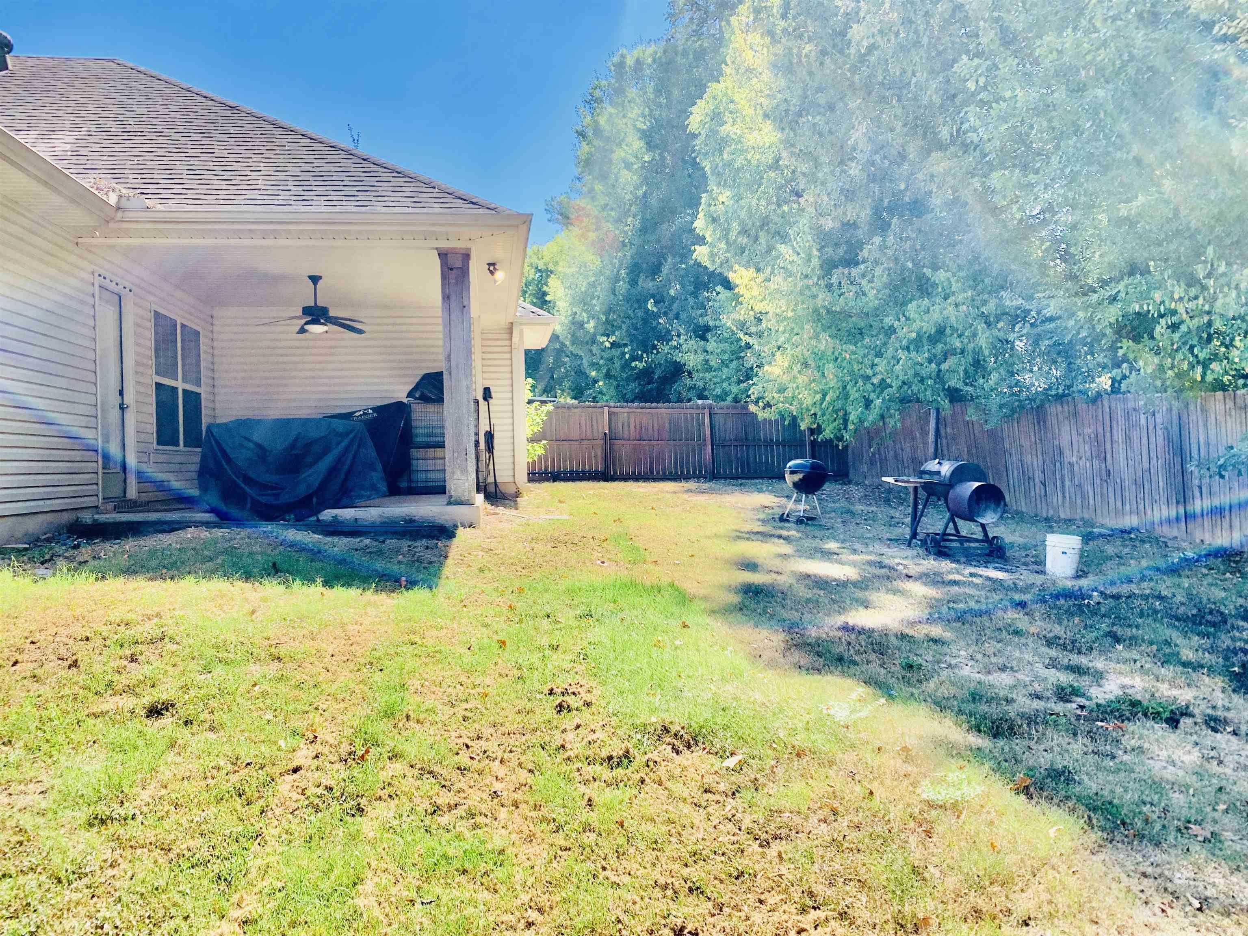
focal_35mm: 26
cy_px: 468
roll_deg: -0.4
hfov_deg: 67.3
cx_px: 624
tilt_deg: -0.1
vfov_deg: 53.1
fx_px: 937
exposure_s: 1/692
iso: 25
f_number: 1.8
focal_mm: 4.25
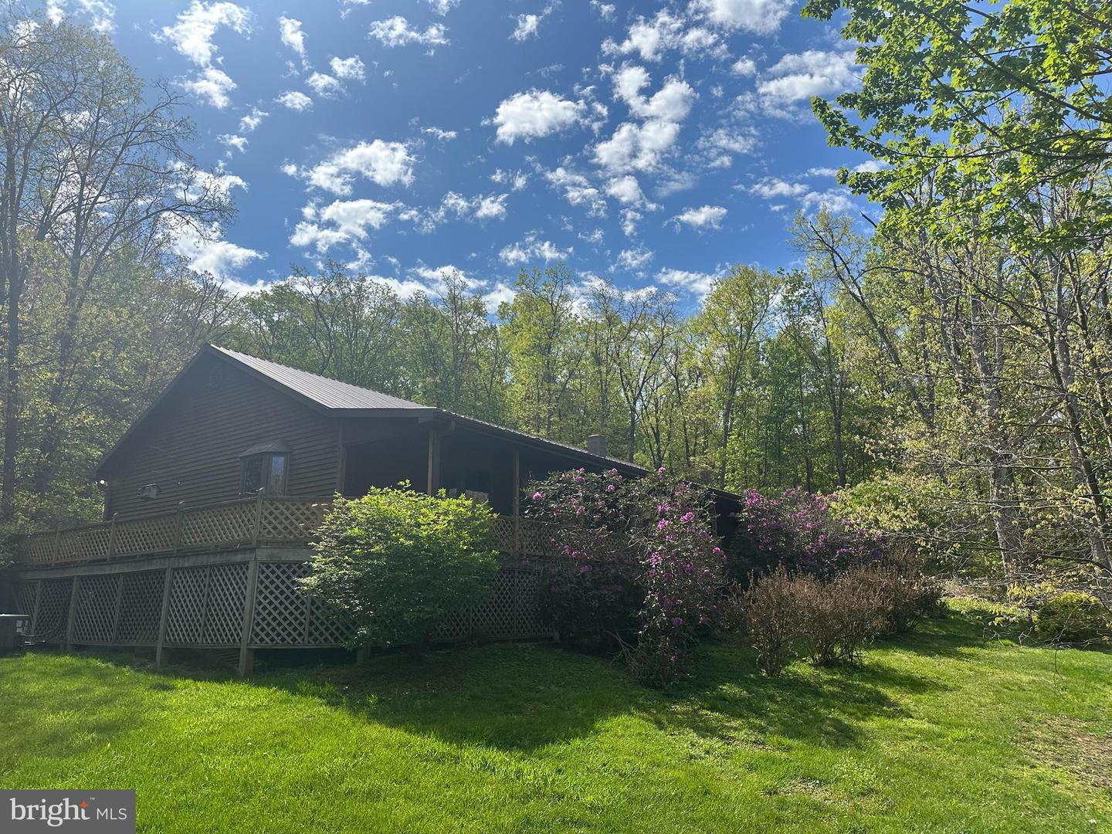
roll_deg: +0.9
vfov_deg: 56.8
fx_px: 771
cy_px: 417
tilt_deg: +14.6
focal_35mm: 24
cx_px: 556
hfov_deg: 71.6
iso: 80
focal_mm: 6.86
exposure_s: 1/6623
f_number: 1.78
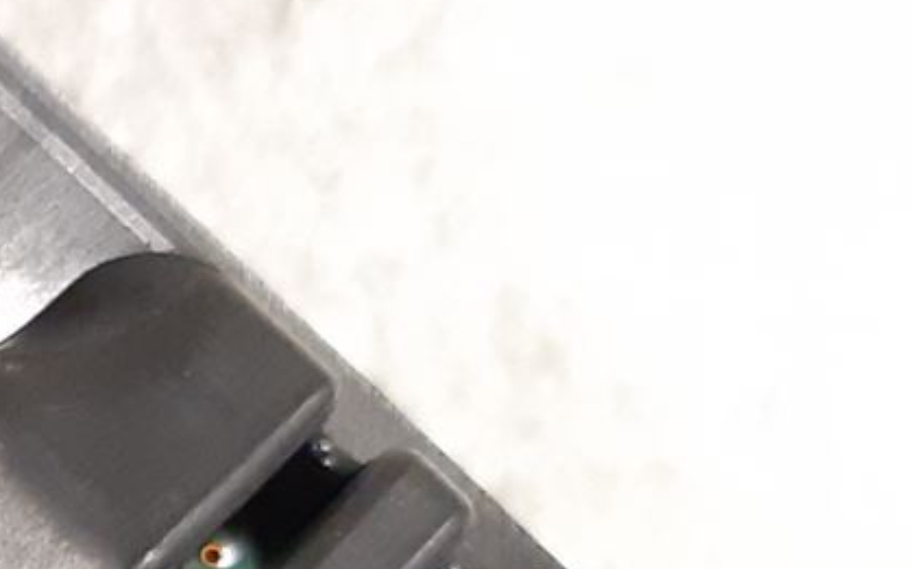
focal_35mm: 135
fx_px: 3351
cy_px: 1083
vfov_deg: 9.2
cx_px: -1197
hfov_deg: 12.5
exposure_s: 1/33
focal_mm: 3.93
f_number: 1.7
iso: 250
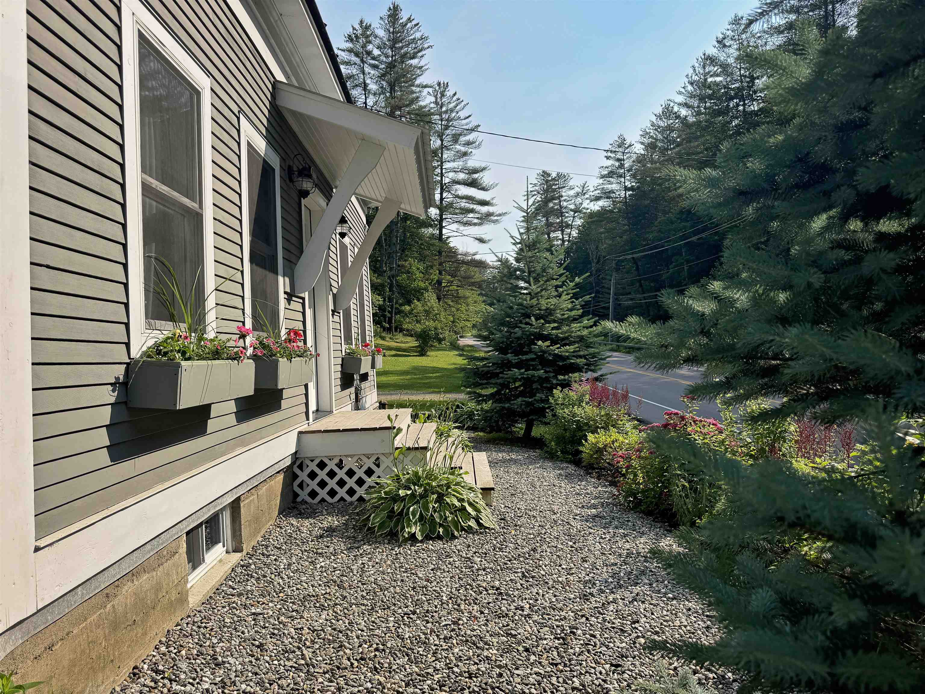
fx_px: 641
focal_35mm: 24
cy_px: 347
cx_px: 462
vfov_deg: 56.8
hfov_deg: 71.6
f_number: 1.78
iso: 80
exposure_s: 1/4608
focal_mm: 6.76
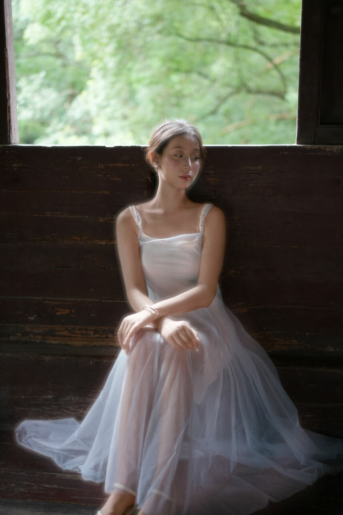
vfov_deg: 39.6
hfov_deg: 27.0
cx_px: 172
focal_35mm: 50
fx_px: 715
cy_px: 258
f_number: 2
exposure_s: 1/80
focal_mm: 50
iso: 200
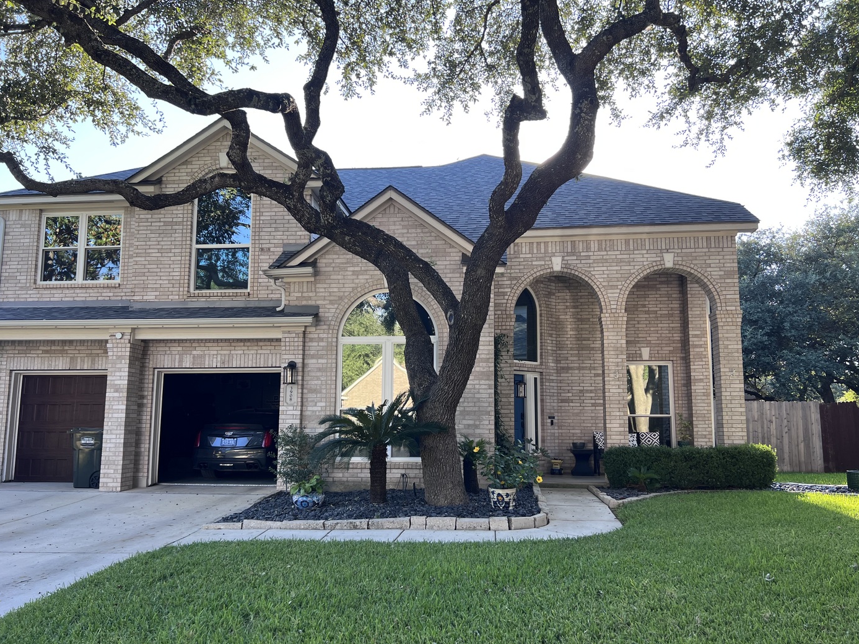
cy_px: 333
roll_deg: -0.2
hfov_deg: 65.3
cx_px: 432
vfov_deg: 51.3
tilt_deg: +7.0
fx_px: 670
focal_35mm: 27
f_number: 1.5
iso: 50
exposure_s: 1/389
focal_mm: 5.7
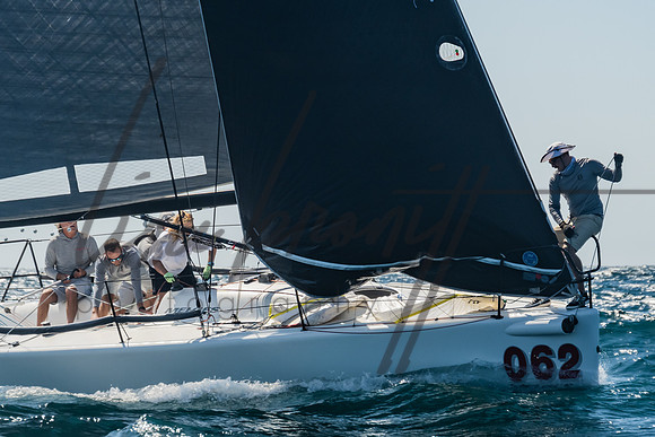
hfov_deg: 8.1
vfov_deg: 5.4
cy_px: 193
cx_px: 270
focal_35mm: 255
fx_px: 4635
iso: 160
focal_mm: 120
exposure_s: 1/500
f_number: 6.3
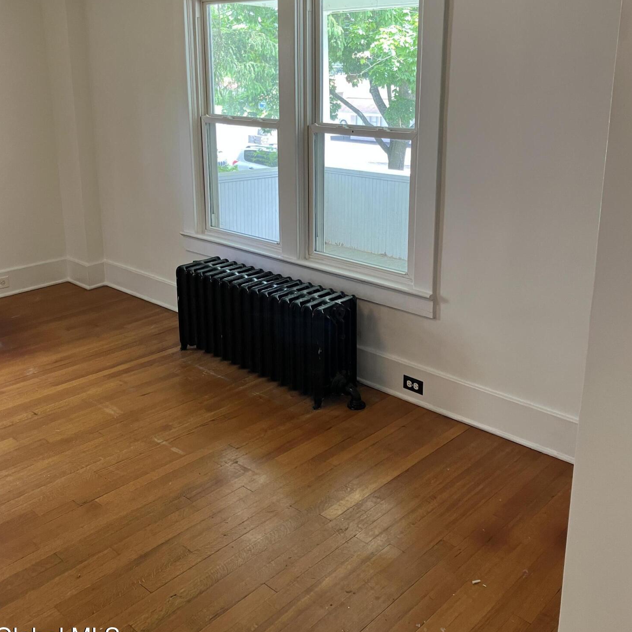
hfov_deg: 48.5
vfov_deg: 48.1
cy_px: 243
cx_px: 317
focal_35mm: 34
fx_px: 702
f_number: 1.8
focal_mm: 3.99
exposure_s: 1/60
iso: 64
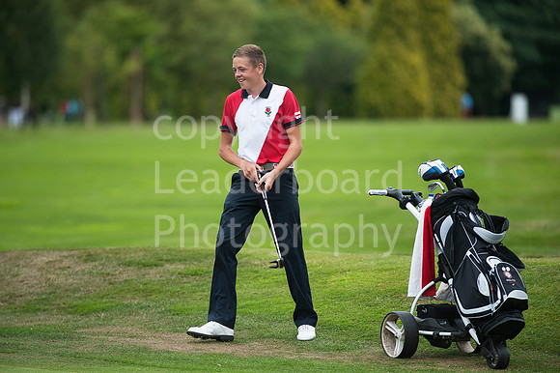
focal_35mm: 300
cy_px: 186
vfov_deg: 4.6
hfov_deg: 6.9
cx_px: 280
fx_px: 4664
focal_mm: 300
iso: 800
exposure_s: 1/1600
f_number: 4
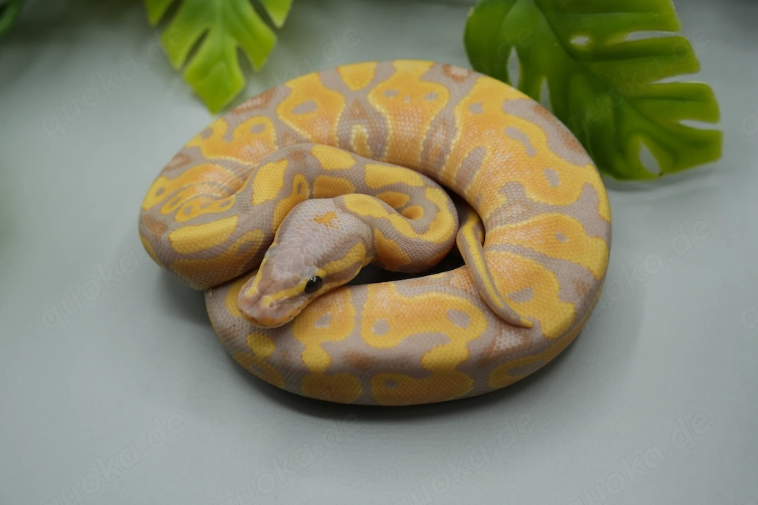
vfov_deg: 18.9
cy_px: 252
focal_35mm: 72
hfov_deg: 28.1
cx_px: 379
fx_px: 1516
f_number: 8
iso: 640
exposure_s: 1/161
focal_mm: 72
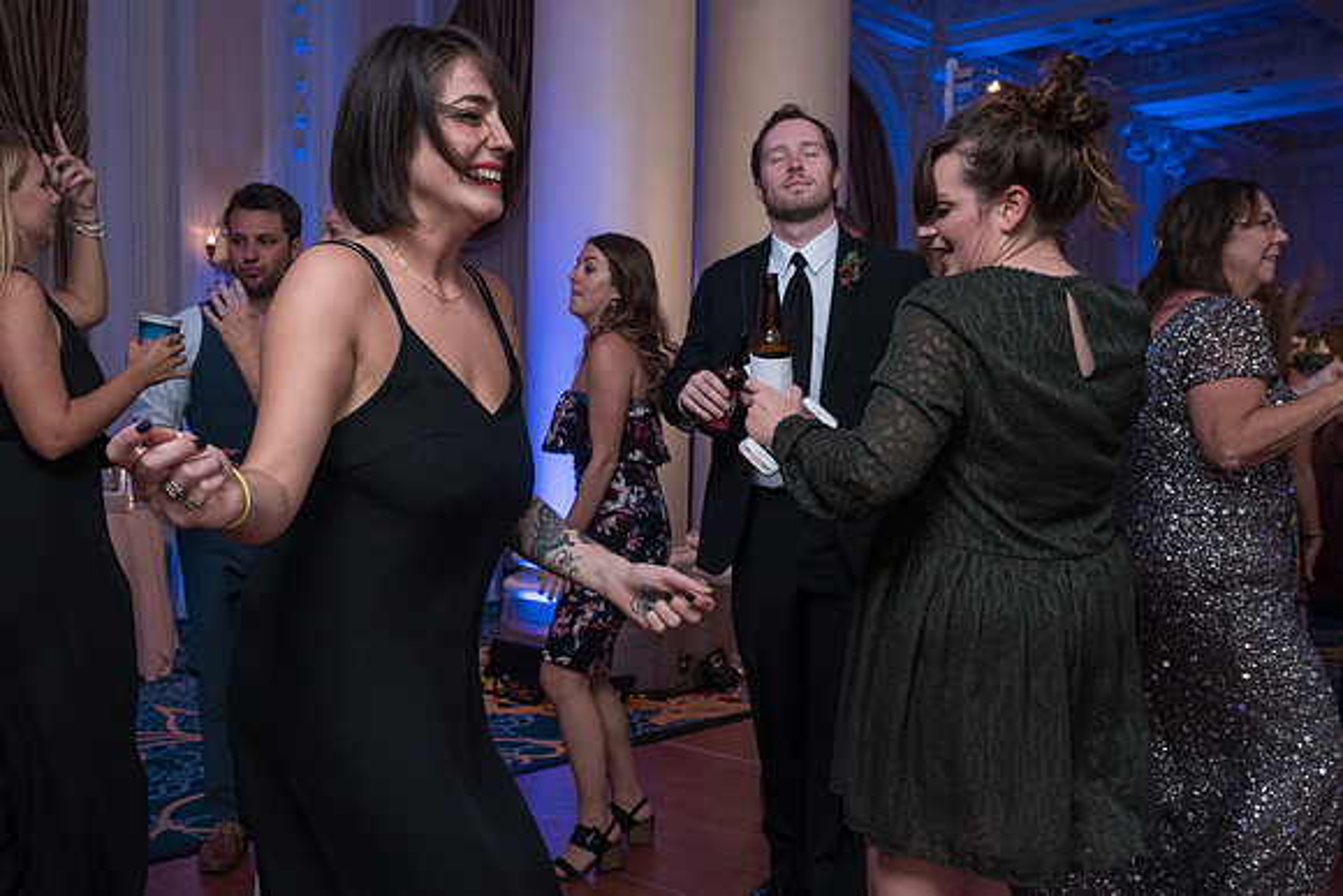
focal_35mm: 35
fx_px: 1312
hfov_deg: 53.8
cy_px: 540
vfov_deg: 37.5
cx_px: 533
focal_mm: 27
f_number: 5.6
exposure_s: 1/200
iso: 2000
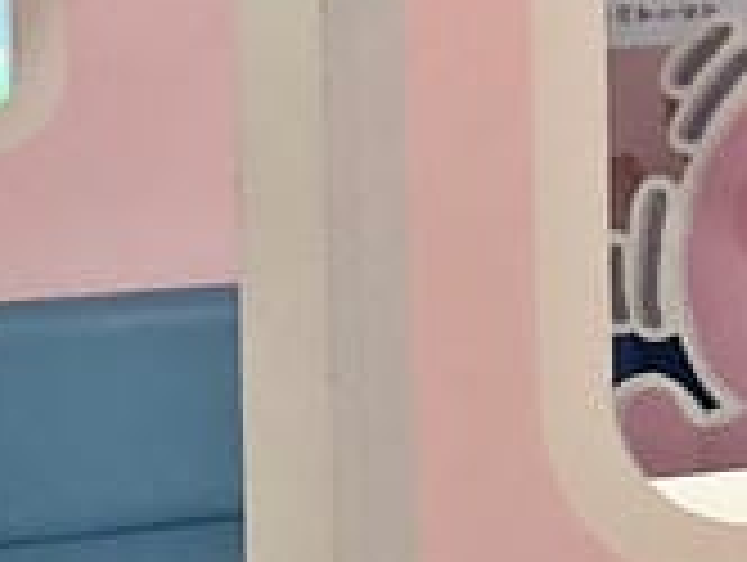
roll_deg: -1.1
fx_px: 4365
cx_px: 2385
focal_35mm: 202
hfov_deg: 8.1
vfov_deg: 7.4
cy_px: 94
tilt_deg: -6.5
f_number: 1.8
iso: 40
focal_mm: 3.99
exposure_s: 1/17
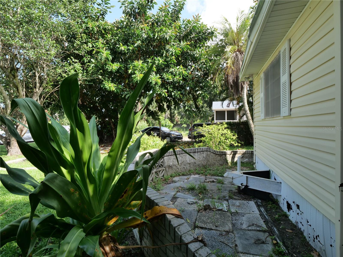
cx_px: 172
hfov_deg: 94.5
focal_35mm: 16
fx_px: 159
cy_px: 128
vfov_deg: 78.1
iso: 200
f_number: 10
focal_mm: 8
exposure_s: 1/50
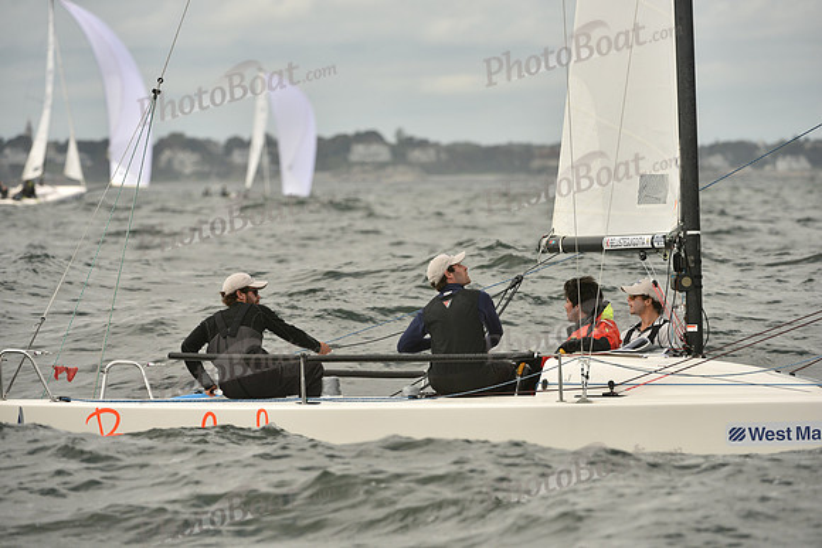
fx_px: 6623
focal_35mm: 290
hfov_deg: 7.1
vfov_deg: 4.7
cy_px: 274
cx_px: 411
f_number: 7.1
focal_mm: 290
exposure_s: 1/1250
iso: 320
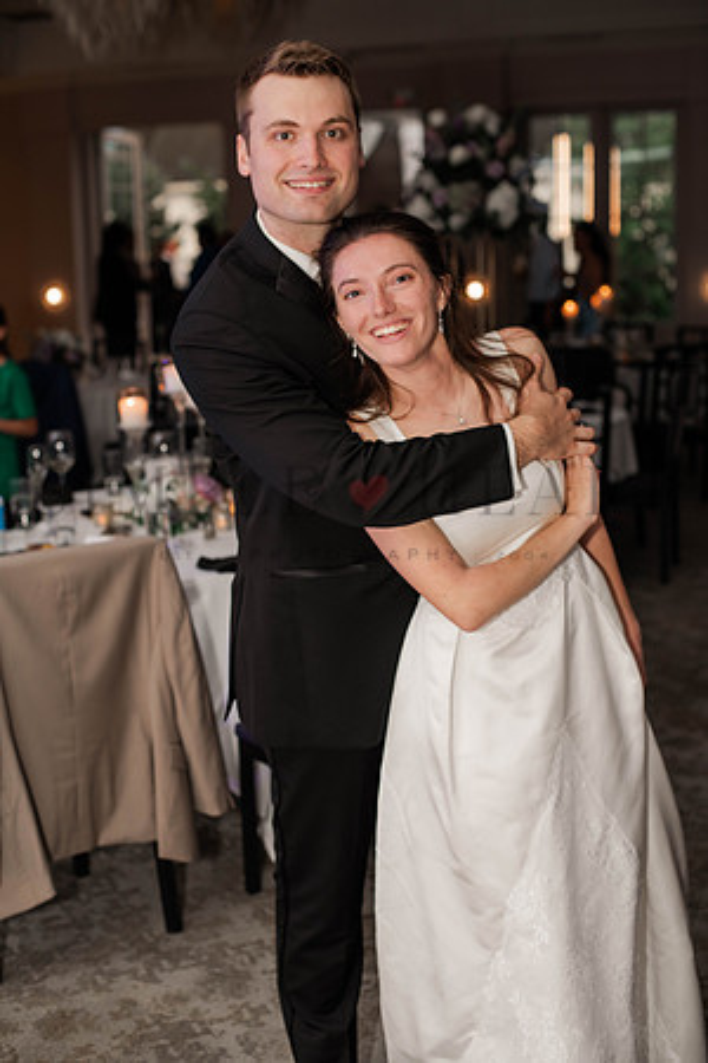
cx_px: 354
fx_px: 1475
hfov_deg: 27.0
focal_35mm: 50
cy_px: 532
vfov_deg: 39.6
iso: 250
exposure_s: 1/100
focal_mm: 50
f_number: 4
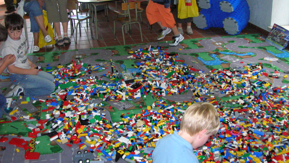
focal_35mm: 46
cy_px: 56
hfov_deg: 44.6
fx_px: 352
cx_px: 145
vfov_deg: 25.8
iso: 200
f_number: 3.1
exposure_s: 1/60.1
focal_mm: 7
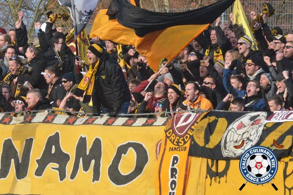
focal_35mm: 300
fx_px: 2441
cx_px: 146
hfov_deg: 6.9
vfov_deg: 4.6
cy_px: 98
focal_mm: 200
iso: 5000
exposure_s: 1/3200
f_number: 13
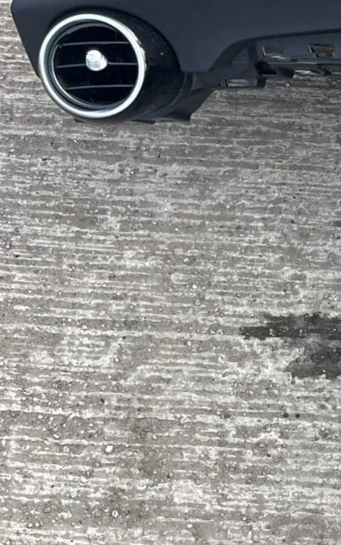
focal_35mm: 88
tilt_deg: -75.0
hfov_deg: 12.1
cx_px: 809
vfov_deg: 23.4
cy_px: 185
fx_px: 1308
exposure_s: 1/452
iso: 50
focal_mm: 5.1
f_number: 1.6
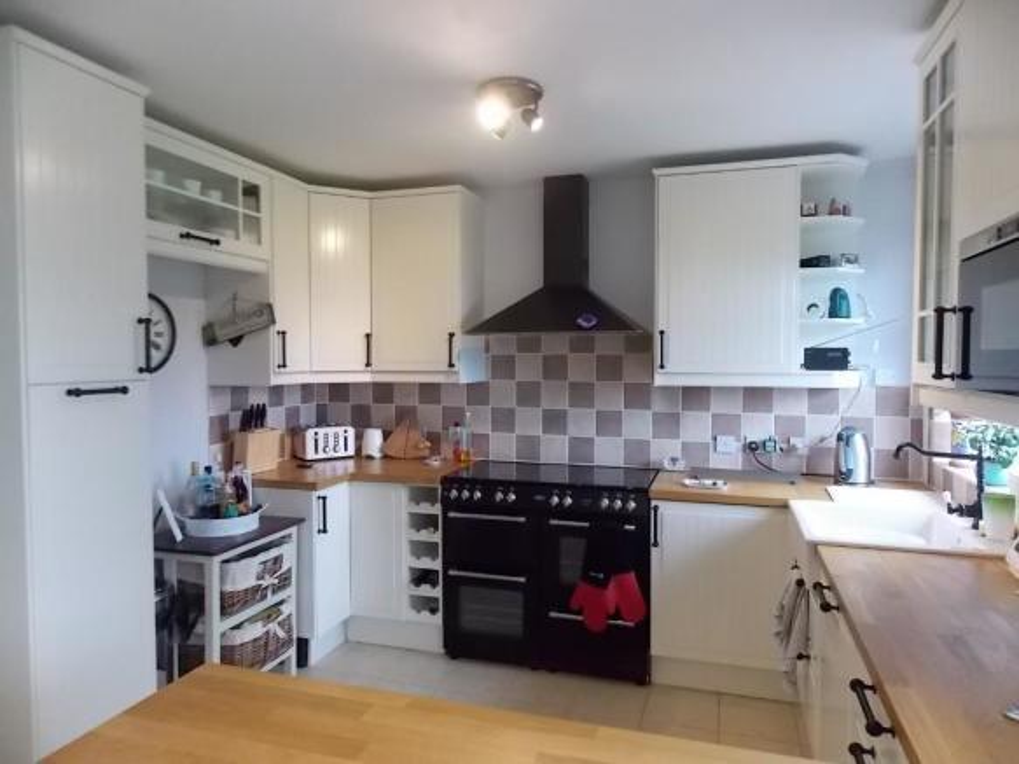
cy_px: 382
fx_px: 677
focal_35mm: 23
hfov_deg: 73.9
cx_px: 510
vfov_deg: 58.9
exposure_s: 1/30
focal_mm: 4
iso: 320
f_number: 3.1
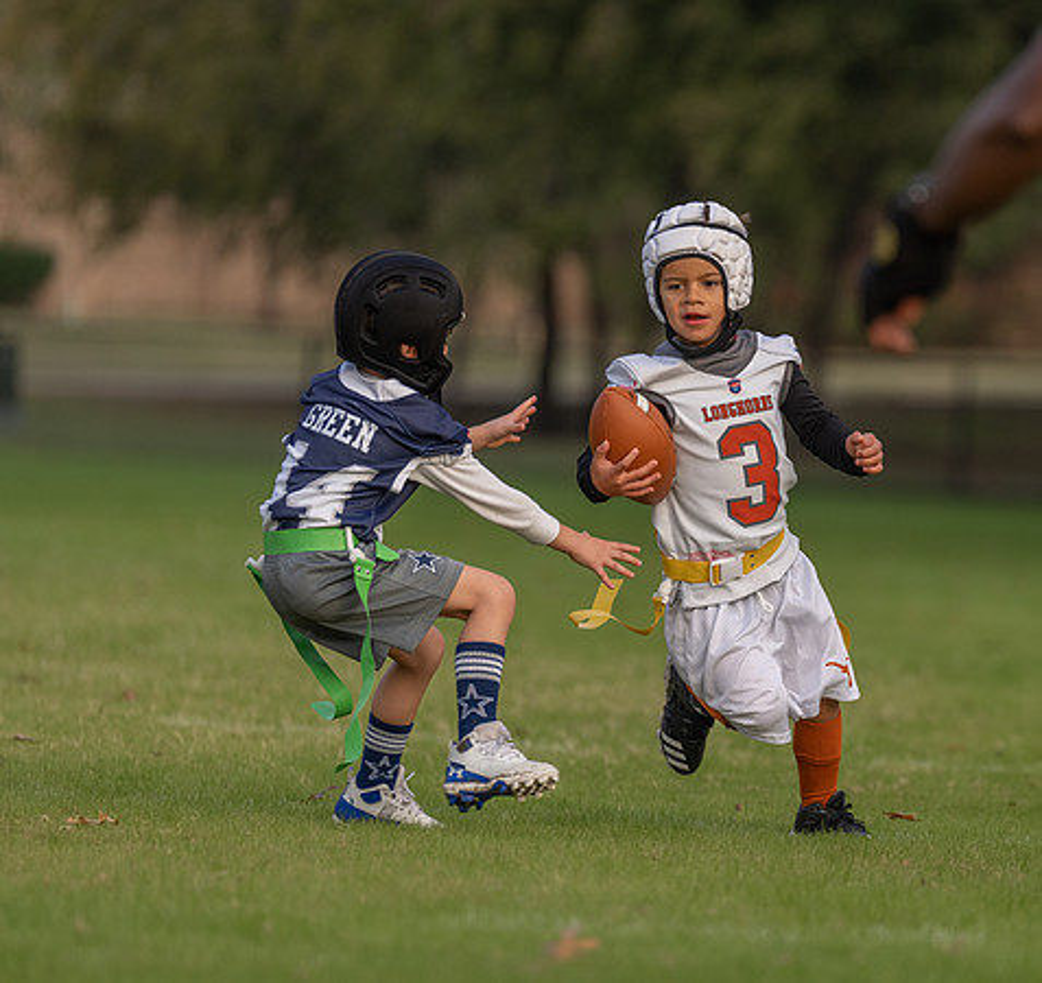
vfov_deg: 4.7
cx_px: 793
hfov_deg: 5.0
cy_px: 568
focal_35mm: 359
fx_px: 11873
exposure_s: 1/1000
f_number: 2.8
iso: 200
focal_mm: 200
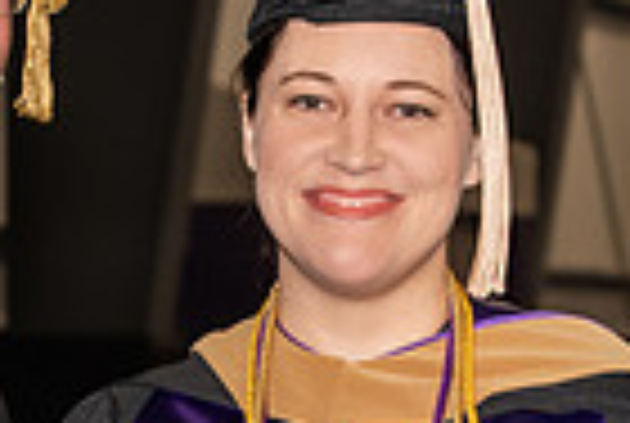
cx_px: 117
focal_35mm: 289
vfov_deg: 4.8
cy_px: 533
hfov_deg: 7.1
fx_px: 5068
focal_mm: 70
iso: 1000
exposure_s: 1/200
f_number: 5.6
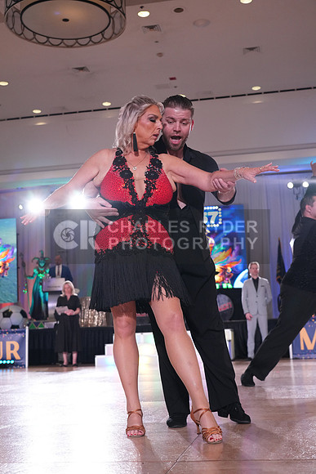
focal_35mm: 46
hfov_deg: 29.3
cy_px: 237
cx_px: 158
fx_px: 605
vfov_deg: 42.7
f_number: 4
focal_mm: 46
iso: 2500
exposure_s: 1/500
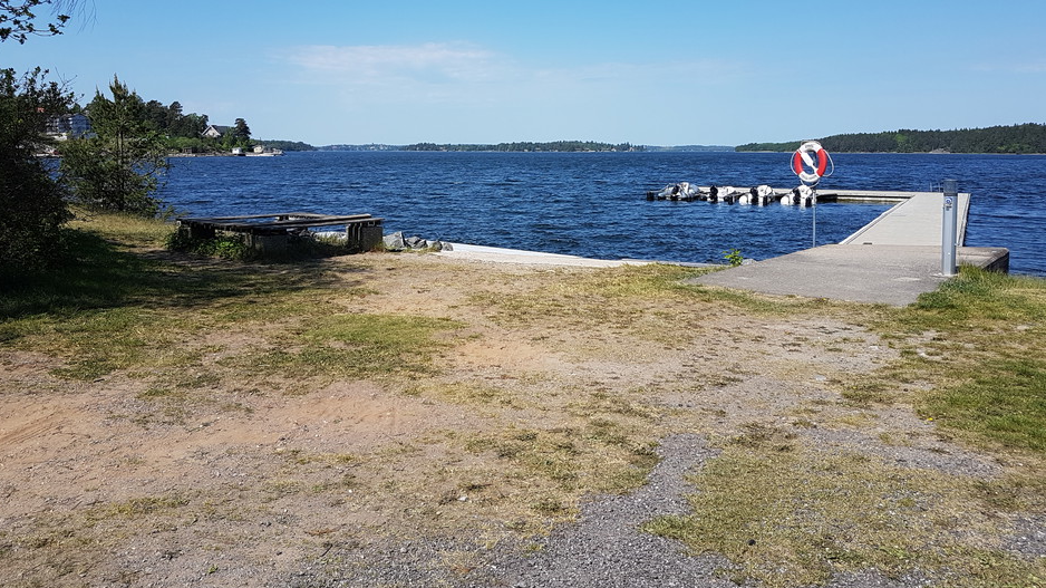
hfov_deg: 66.1
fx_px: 804
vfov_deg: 39.7
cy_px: 196
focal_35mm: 29
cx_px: 522
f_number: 1.7
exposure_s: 1/2480
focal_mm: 4.2
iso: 40
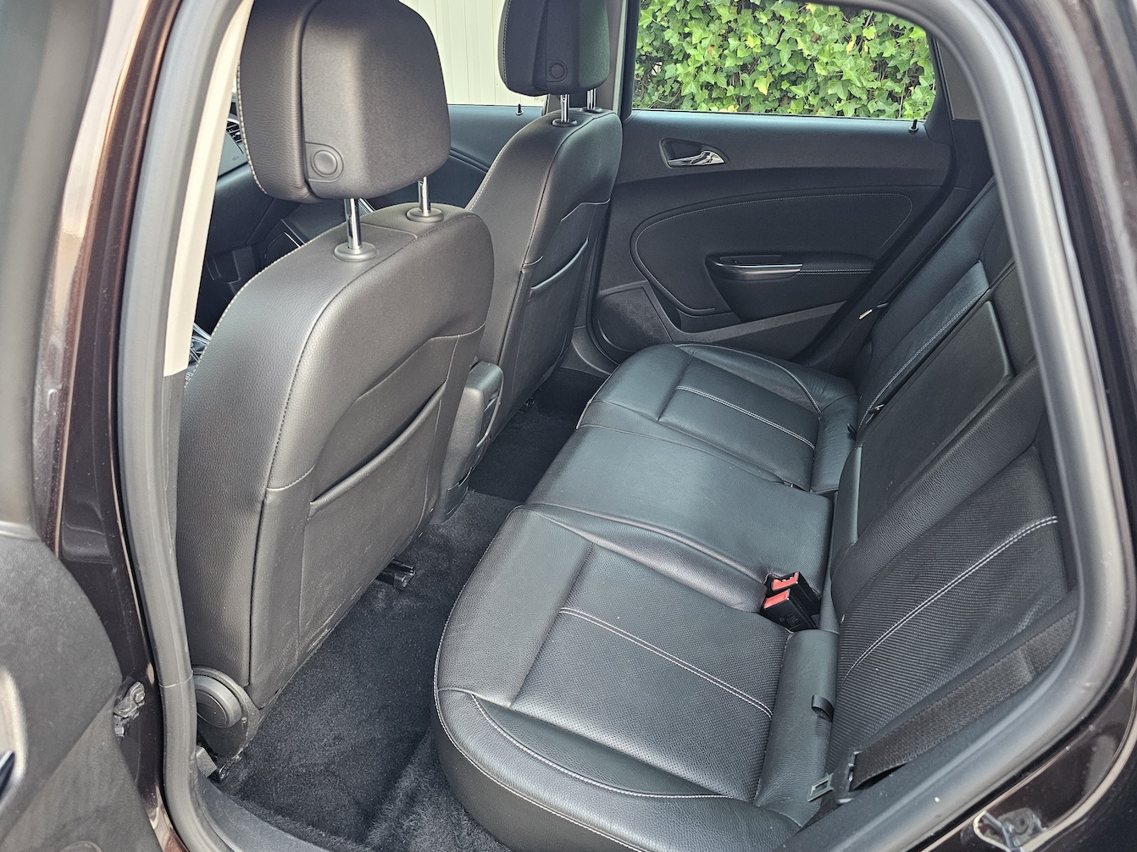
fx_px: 788
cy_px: 420
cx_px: 580
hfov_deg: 71.6
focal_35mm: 24
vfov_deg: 56.8
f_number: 1.7
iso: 800
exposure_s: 1/50
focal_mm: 6.3
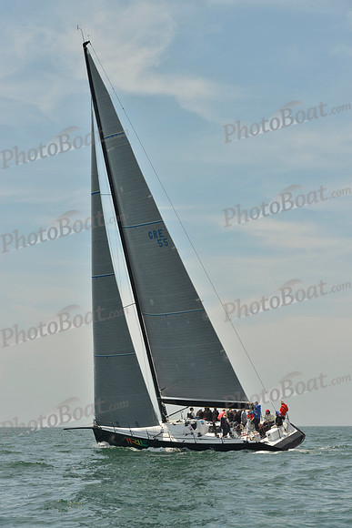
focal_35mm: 70
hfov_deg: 19.5
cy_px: 264
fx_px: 1026
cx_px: 176
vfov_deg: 28.8
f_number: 9
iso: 280
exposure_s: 1/1250
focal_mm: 70
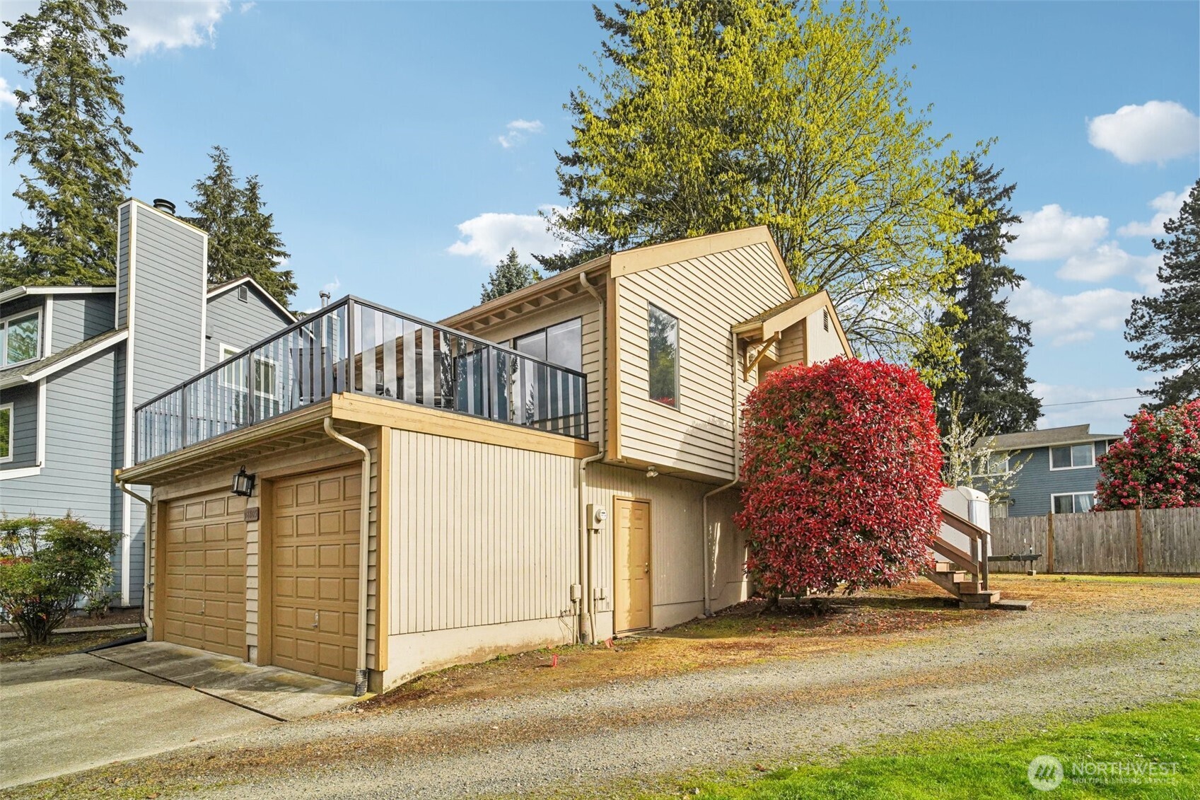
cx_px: 600
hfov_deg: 96.7
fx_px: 533
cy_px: 400
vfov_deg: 73.7
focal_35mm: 16
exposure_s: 1/2000
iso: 1600
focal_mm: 16
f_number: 8
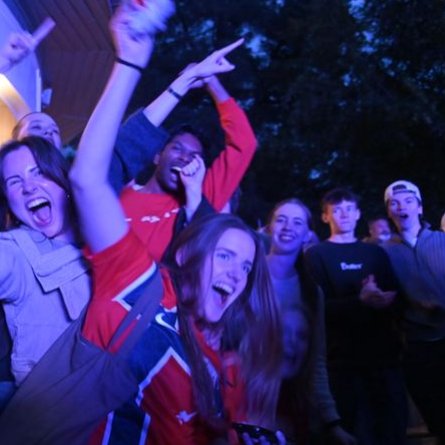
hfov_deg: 41.7
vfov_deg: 42.8
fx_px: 567
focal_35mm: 39
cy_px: 219
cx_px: 117
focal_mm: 30
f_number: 4
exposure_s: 1/50
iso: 12800
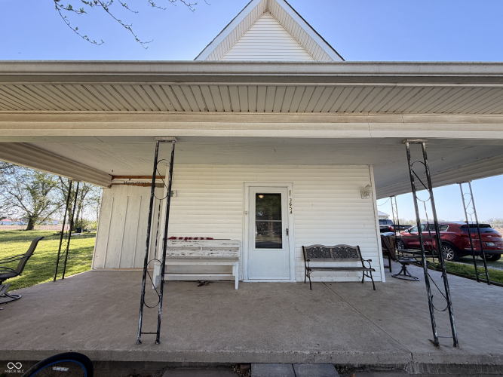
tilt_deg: +10.6
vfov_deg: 85.7
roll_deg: -0.3
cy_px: 188
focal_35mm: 14
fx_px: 203
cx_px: 252
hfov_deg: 102.1
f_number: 2.2
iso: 50
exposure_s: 1/293
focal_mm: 2.22
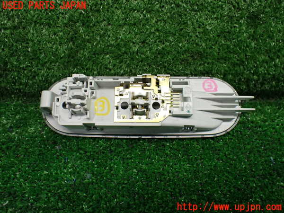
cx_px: 142
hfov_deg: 60.0
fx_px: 246
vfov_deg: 46.8
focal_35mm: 30
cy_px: 106
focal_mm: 5.4
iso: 400
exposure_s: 1/125
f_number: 2.3
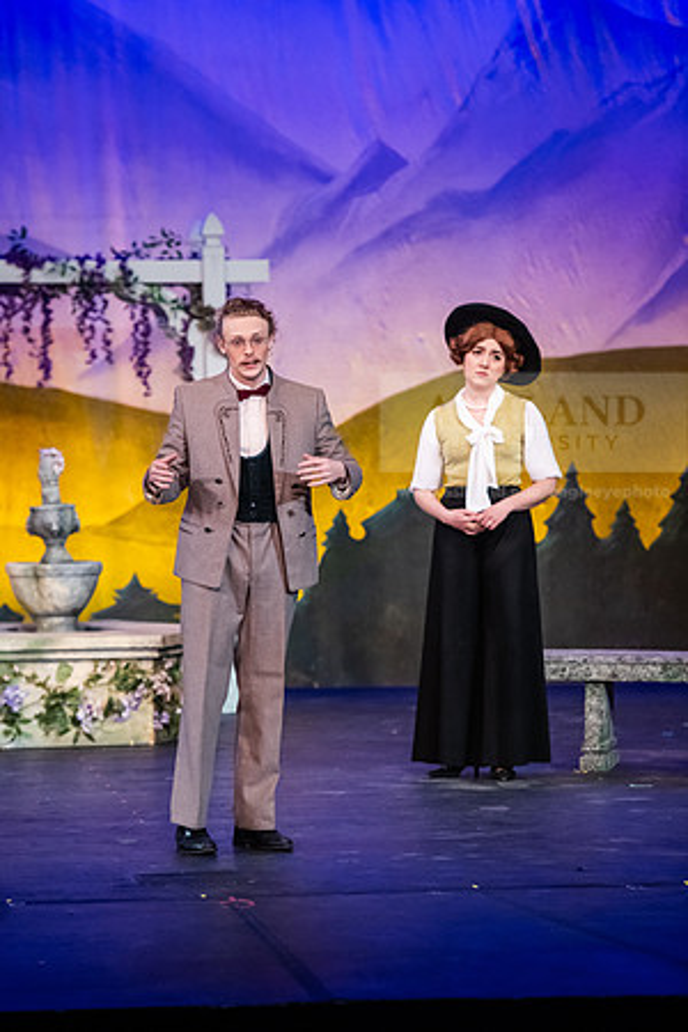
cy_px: 516
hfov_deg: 9.5
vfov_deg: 14.2
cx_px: 344
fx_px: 4156
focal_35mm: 145
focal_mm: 145
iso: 4000
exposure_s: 1/320
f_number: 3.2
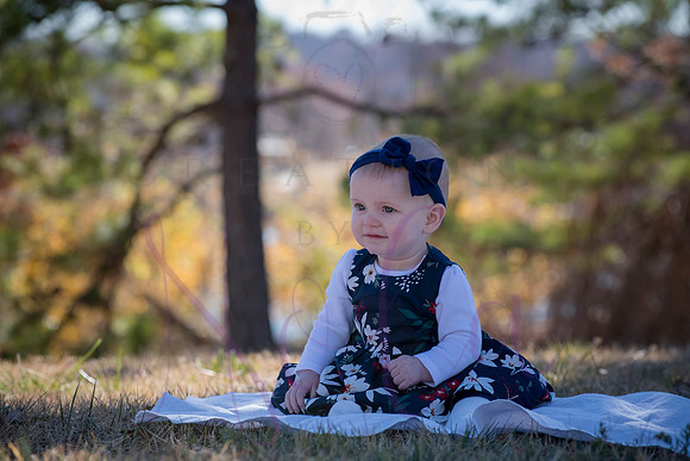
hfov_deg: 15.2
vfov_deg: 10.2
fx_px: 2588
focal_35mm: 135
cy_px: 230
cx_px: 345
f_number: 5.6
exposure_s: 1/640
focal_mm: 135
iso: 400
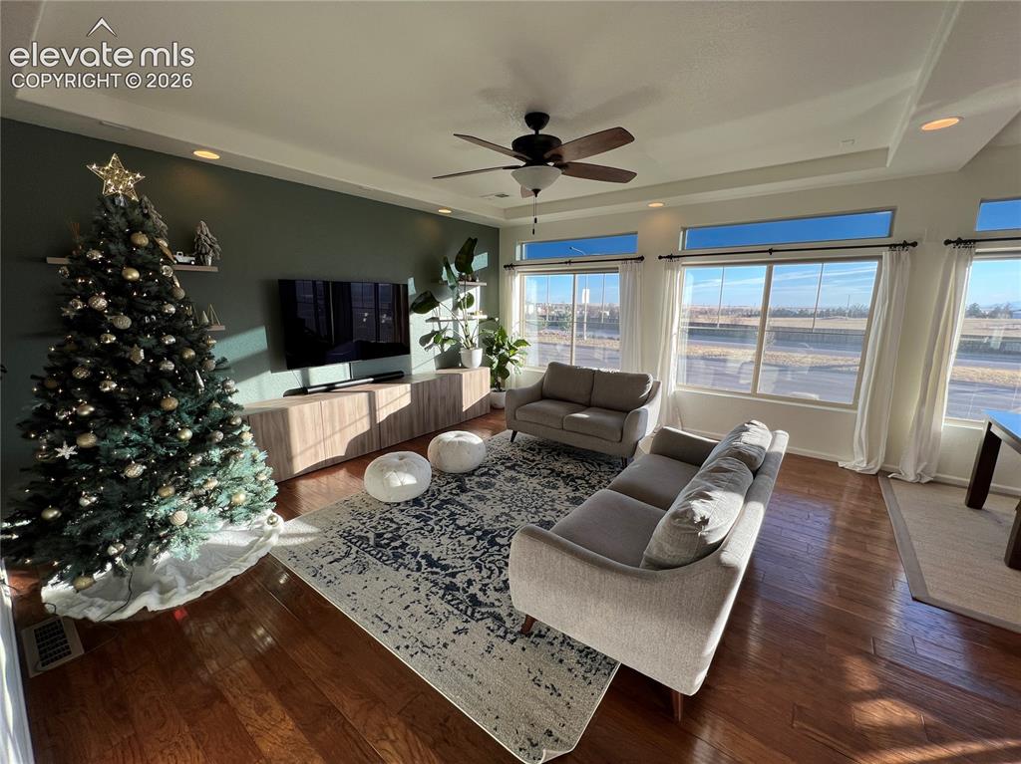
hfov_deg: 106.2
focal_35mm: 13
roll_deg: -0.3
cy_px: 382
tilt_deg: -11.8
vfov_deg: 89.9
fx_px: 383
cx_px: 510
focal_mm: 1.57
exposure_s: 1/265
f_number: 1.8
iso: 32
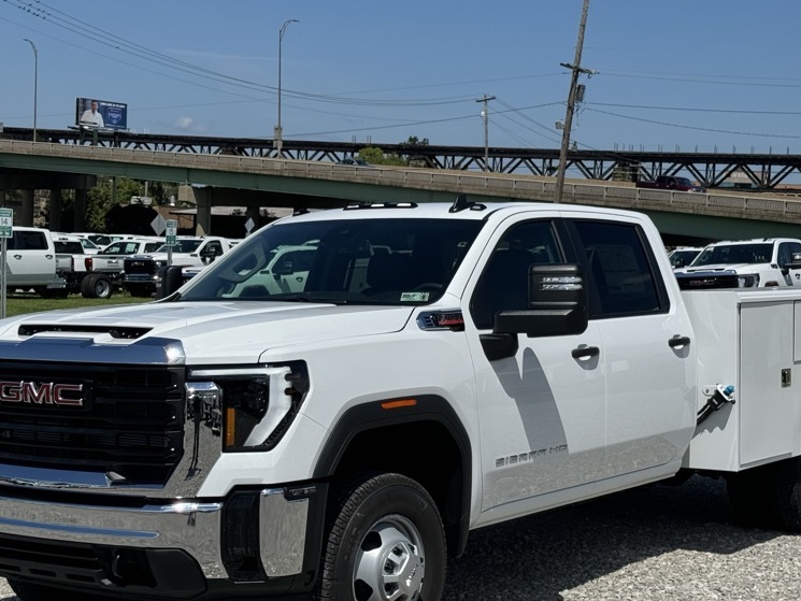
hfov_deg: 29.4
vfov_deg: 22.3
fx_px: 1527
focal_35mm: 66
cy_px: 333
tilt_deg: -2.1
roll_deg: -3.9
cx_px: 429
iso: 64
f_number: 1.78
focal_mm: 6.76
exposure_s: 1/9009
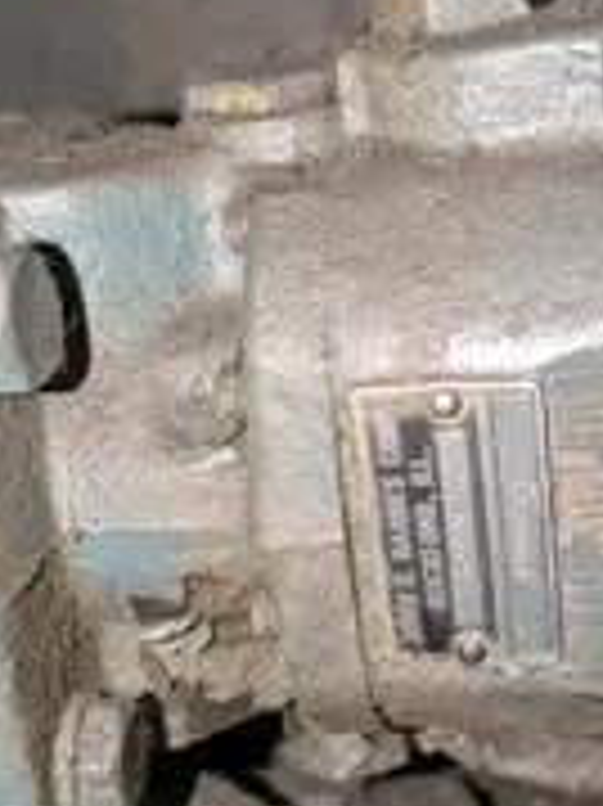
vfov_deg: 34.0
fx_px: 1302
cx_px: 418
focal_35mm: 56
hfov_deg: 25.9
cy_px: 554
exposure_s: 1/60
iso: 279
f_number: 1.89
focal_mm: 5.43
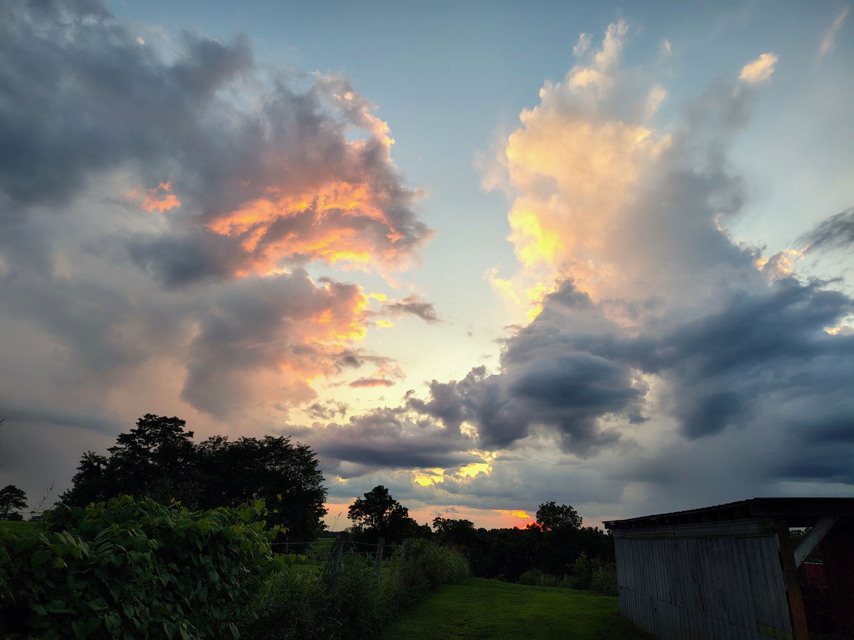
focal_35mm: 24
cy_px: 320
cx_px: 427
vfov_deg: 56.8
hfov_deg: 71.6
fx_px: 592
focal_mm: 5.56
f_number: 1.8
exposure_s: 1/120
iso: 100
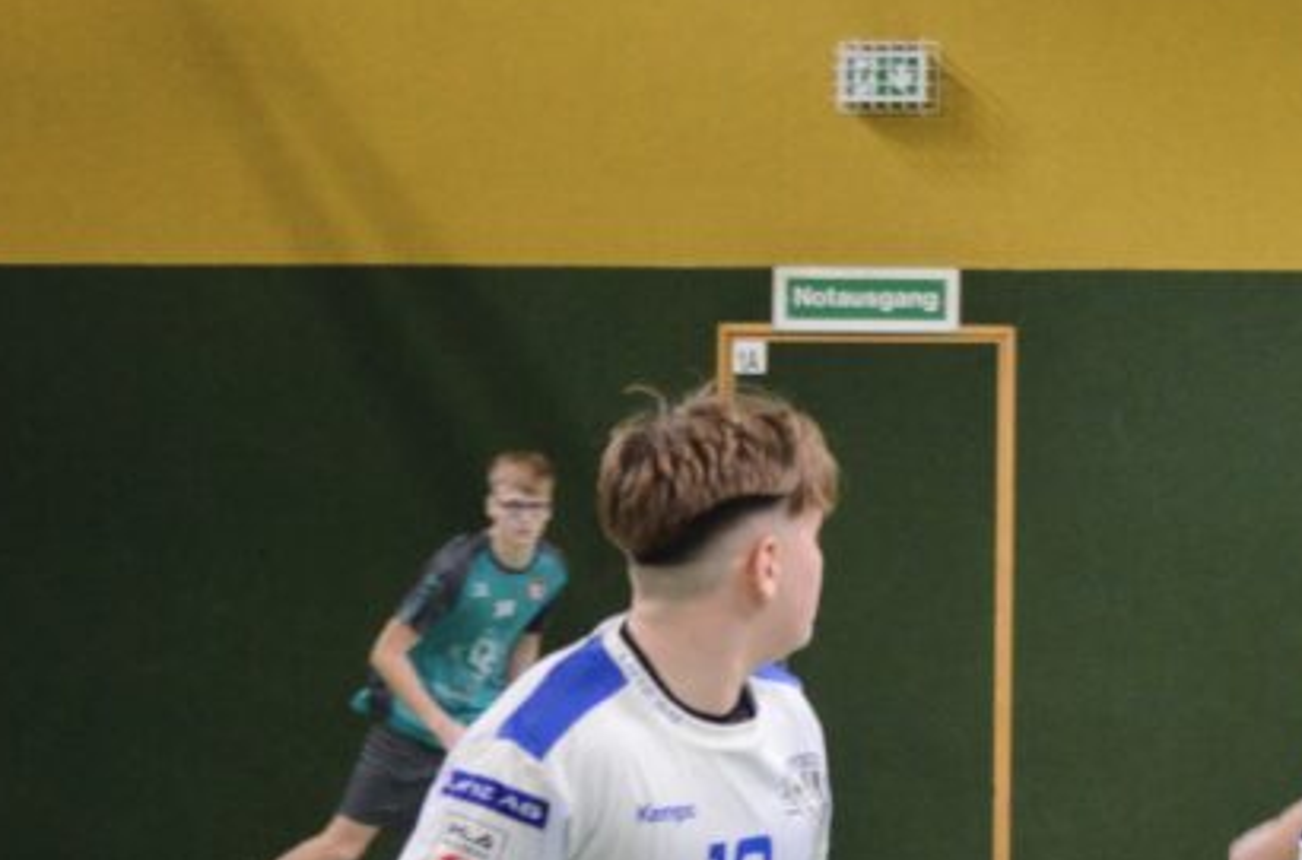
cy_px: 838
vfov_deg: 6.6
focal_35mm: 206
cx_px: 1432
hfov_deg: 9.9
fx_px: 7439
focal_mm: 55
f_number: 4
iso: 1600
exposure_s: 1/200
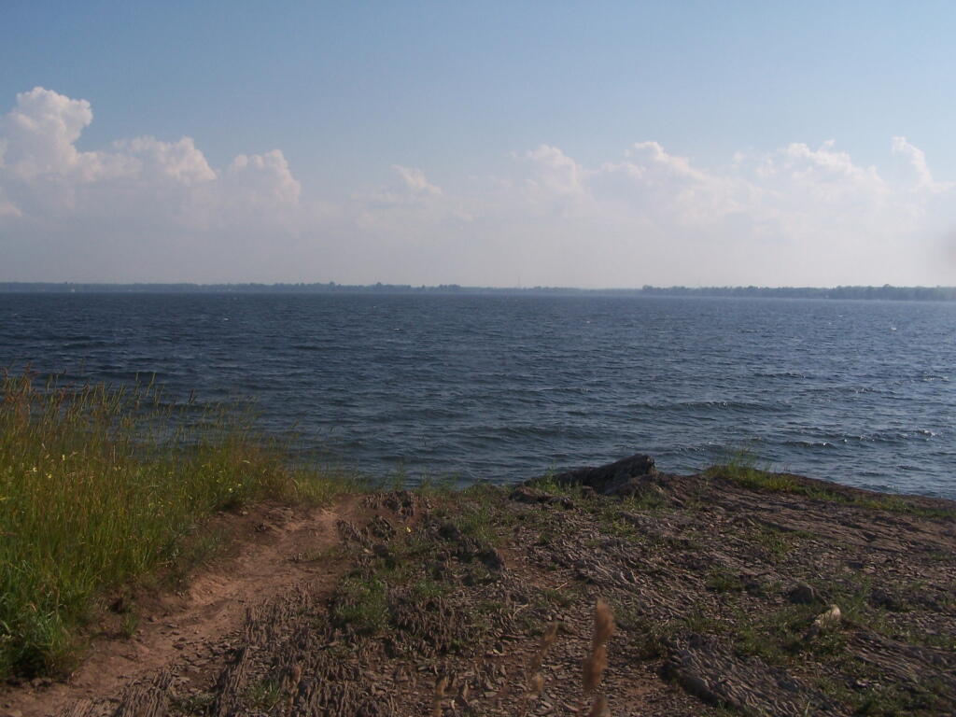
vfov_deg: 37.7
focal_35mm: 38
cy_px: 358
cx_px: 478
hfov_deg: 49.0
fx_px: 1049
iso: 80
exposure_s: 1/1000
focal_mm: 6.3
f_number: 5.6
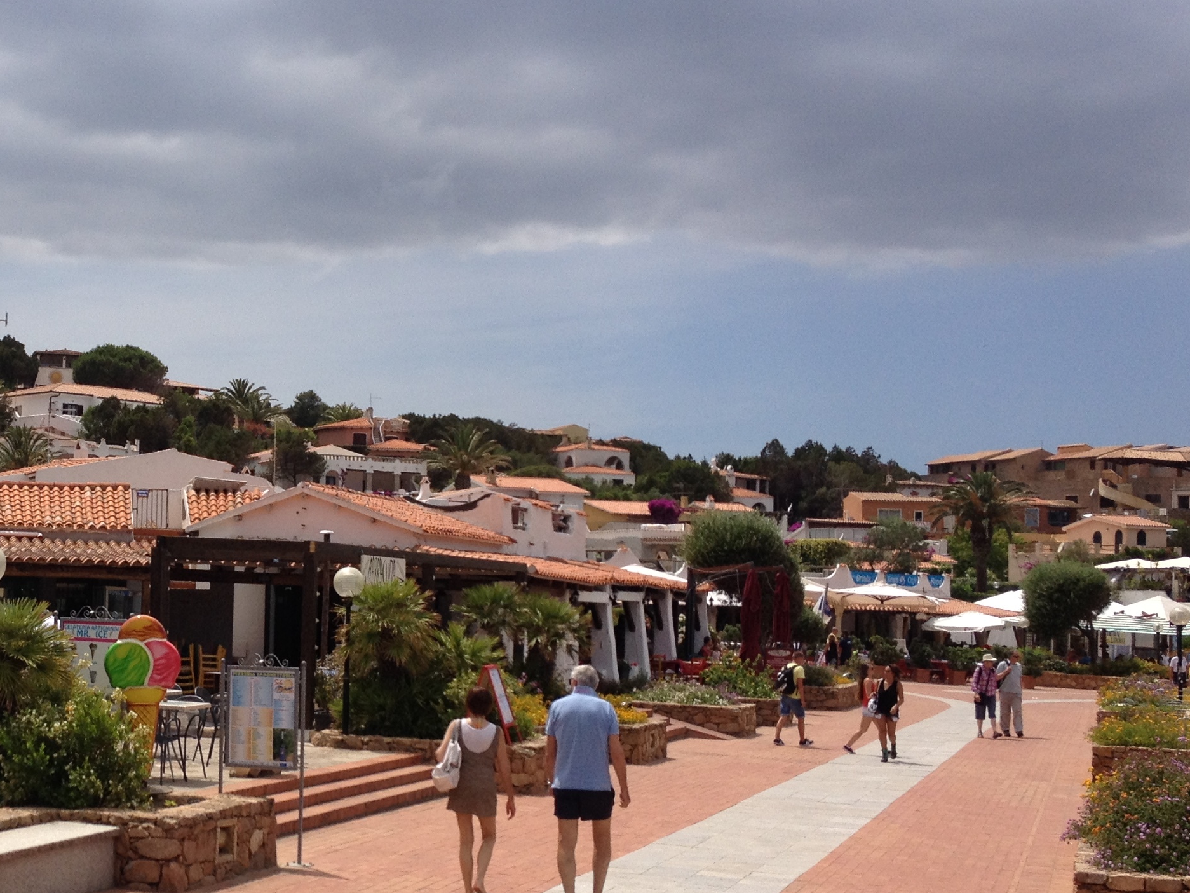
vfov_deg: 24.0
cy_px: 519
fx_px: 2097
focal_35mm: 61
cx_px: 211
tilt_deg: -0.8
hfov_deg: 30.8
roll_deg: -0.9
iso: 50
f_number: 2.4
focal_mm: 4.28
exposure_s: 1/3067
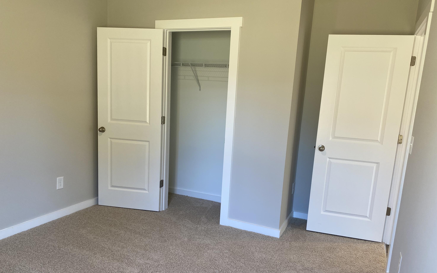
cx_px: 215
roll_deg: -3.0
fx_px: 333
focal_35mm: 28
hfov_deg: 66.5
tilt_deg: -11.0
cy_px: 159
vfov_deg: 44.4
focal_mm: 4.25
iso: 80
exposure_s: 1/60
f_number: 1.8
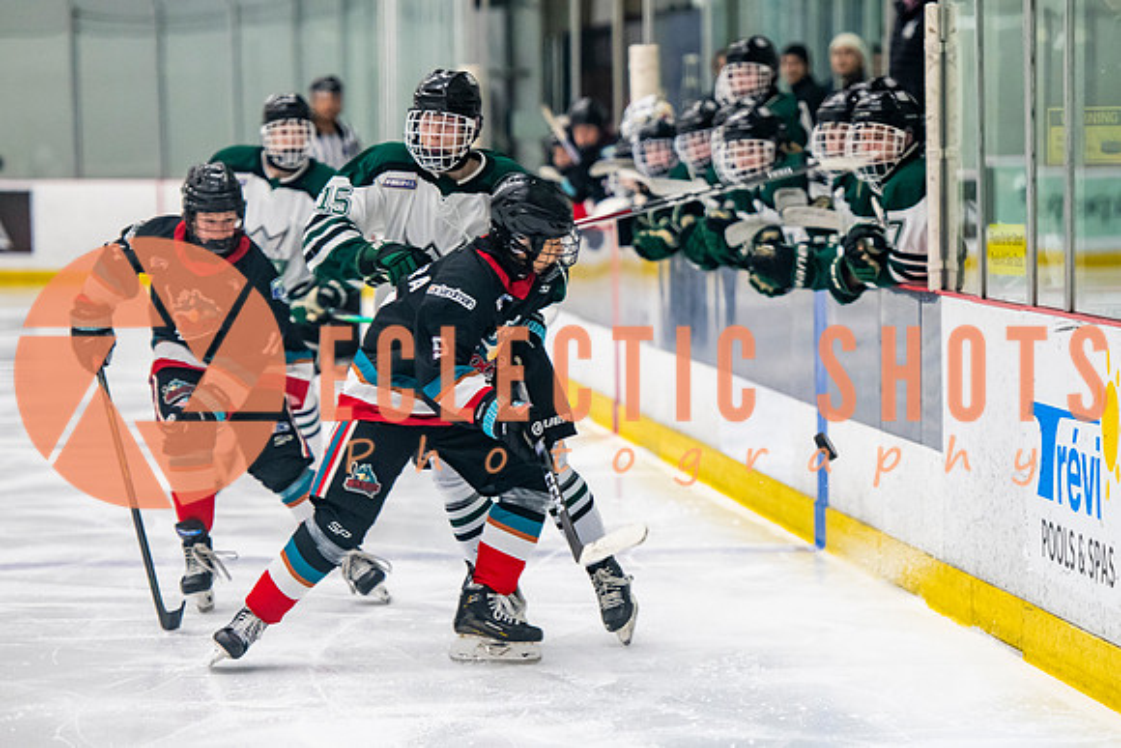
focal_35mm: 182
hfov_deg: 11.3
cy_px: 406
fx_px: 5659
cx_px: 644
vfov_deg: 7.6
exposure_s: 1/640
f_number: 3.2
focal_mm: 140
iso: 2000
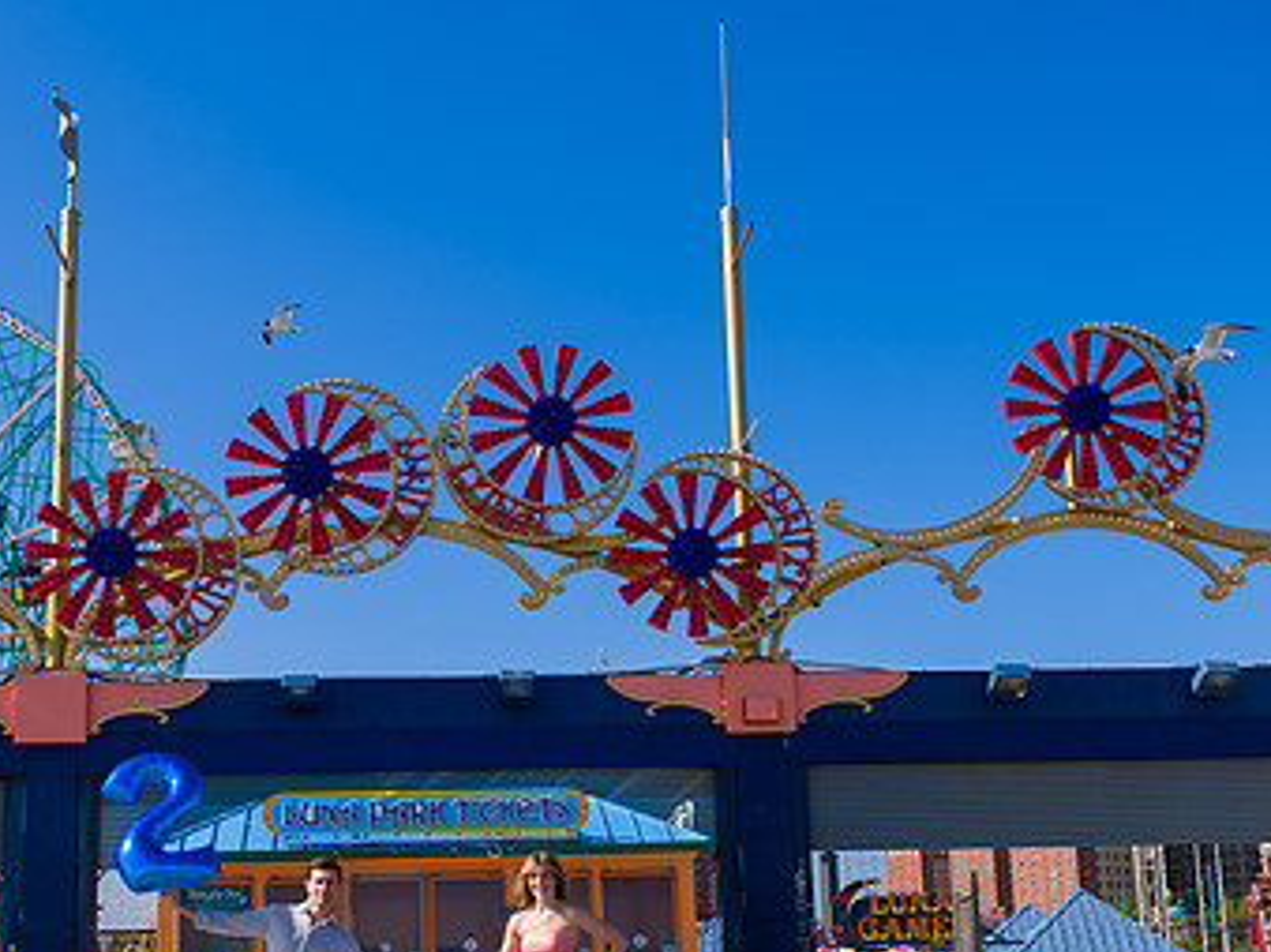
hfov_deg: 37.2
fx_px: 1872
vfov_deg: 28.4
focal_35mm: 51
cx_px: 454
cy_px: 624
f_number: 5
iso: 200
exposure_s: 1/1600
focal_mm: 31
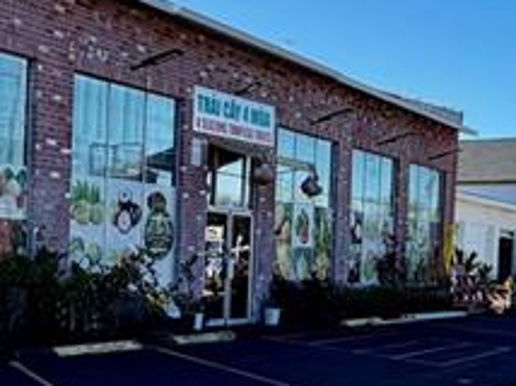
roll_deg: -1.5
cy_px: 318
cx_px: 116
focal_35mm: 67
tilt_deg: -3.9
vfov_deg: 21.6
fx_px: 998
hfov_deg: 28.5
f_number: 2.2
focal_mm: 2.22
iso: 25
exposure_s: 1/770
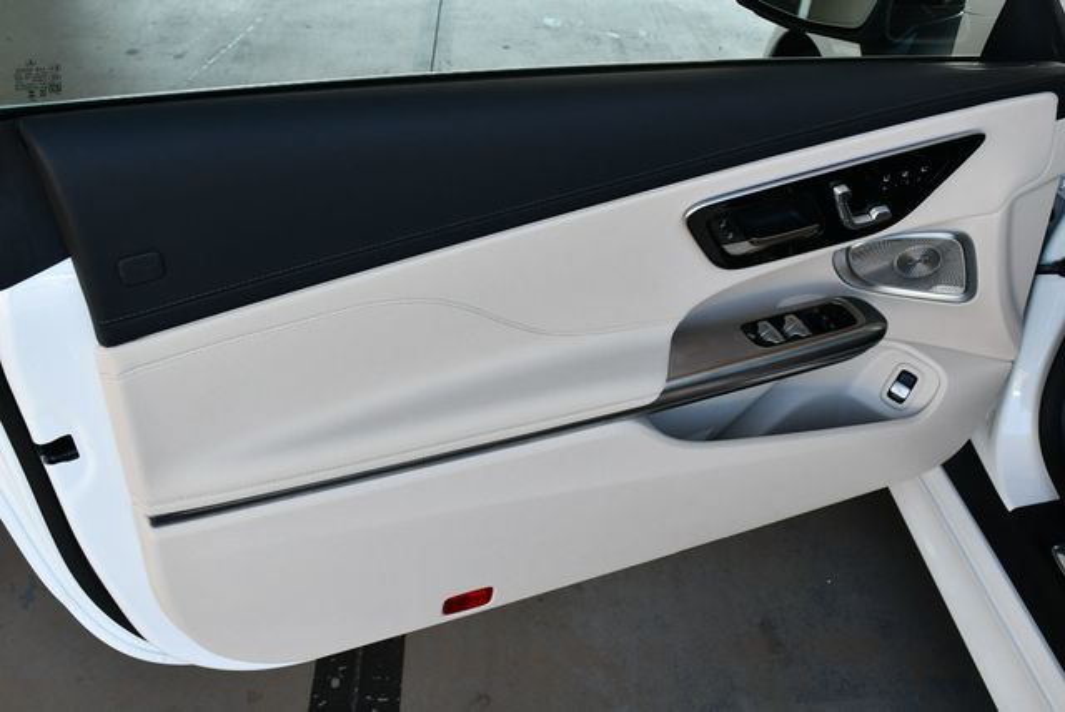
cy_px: 356
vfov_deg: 36.9
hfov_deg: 53.1
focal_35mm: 36
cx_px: 532
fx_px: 1066
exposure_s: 1/250
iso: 360
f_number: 5.6
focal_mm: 18
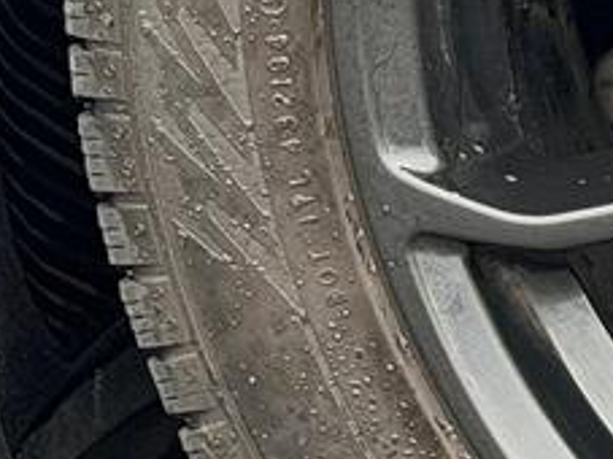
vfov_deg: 5.4
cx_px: 1302
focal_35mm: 271
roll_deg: -0.9
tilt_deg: -11.3
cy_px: -146
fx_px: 4796
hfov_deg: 7.0
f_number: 1.78
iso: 80
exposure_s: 1/333
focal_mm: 6.76
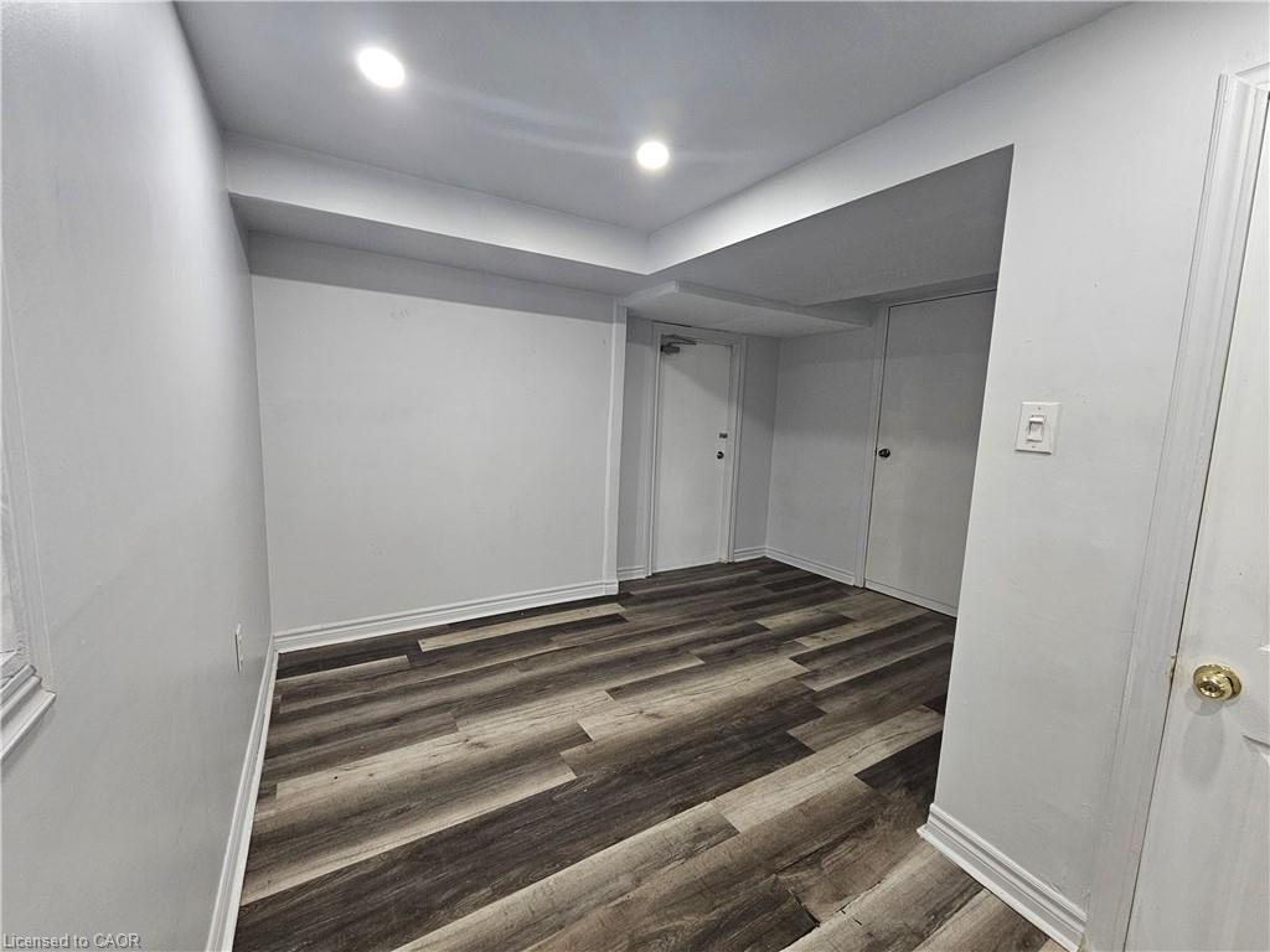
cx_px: 635
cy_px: 476
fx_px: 477
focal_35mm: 13
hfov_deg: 106.2
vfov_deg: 89.9
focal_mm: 2.2
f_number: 2.2
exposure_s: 1/60
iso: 320
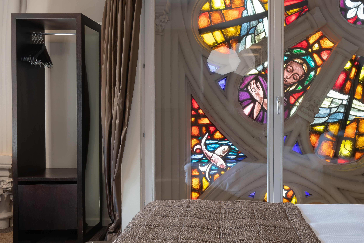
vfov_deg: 28.0
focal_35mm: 47
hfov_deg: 41.2
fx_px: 475
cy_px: 196
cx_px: 253
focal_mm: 19
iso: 125
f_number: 10
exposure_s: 1/3.33
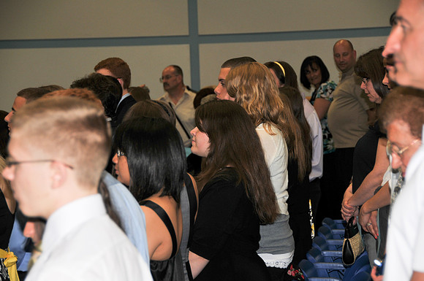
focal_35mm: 123
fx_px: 1447
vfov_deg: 11.1
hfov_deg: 16.7
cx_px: 212
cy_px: 140
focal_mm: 82
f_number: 5
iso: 200
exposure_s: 1/60
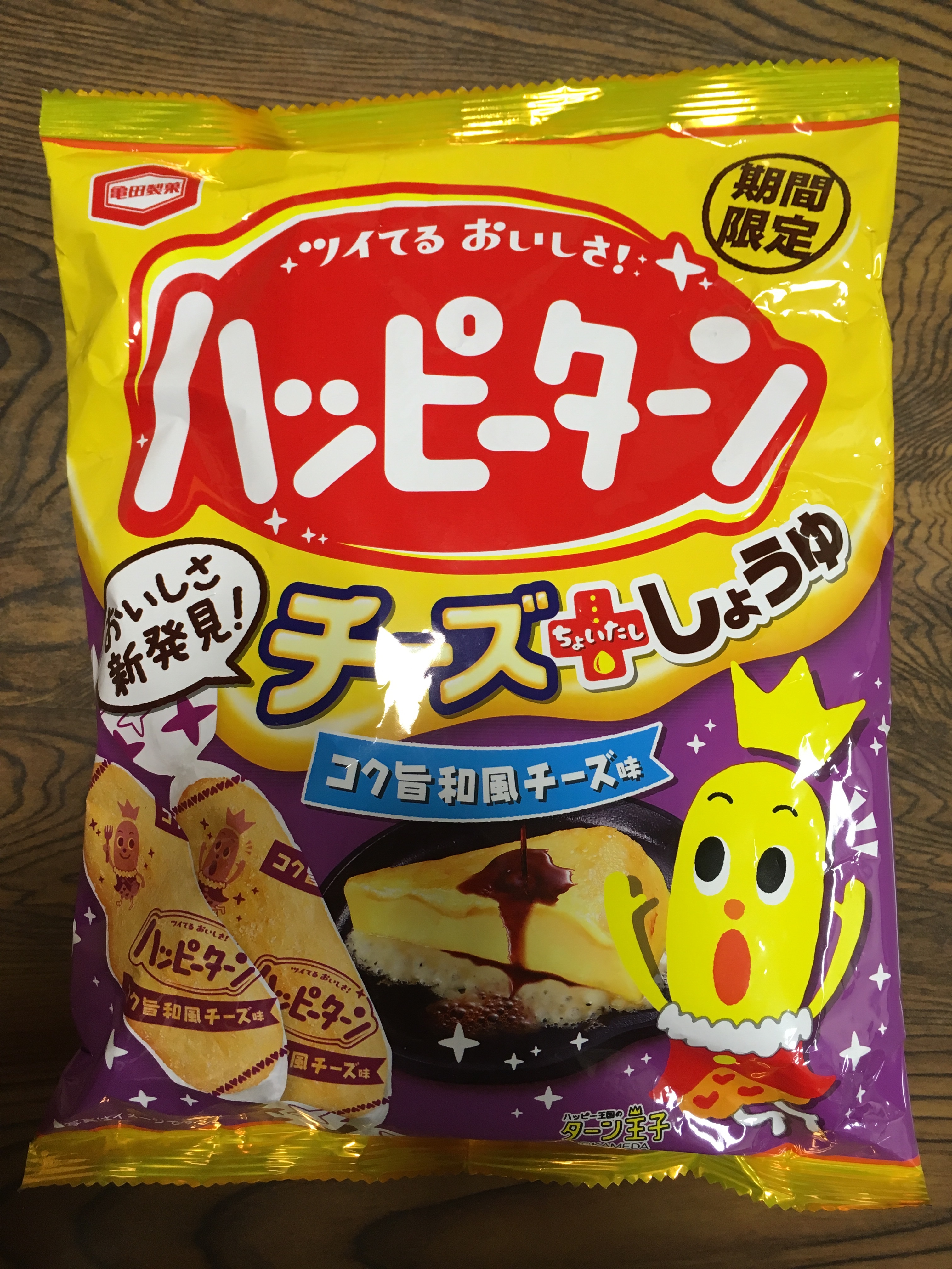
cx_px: 476
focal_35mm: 29
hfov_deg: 48.2
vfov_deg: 61.7
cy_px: 634
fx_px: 1063
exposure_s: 1/30
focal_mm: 4.15
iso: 64
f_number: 2.2
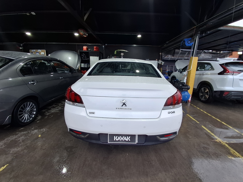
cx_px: 122
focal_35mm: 16
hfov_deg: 94.5
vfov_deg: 78.1
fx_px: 112
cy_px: 91
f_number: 2.2
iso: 40
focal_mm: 1.64
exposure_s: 1/161
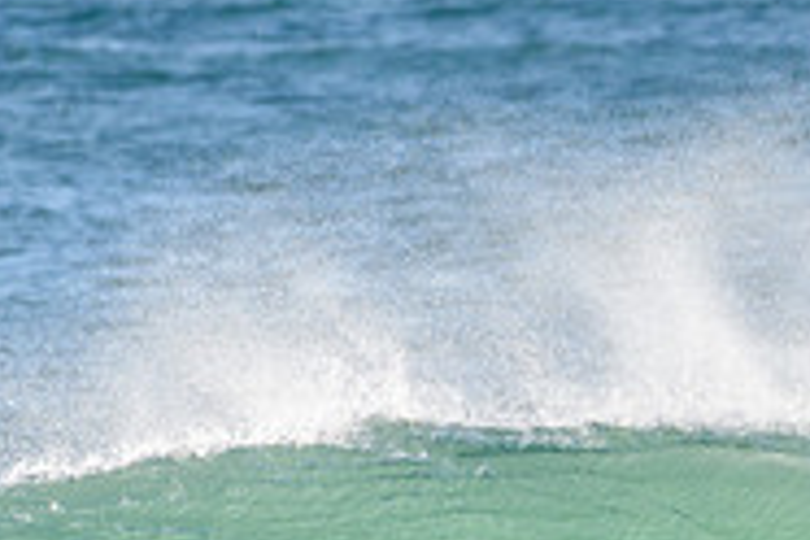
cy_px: 490
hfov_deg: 1.1
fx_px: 42634
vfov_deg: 0.7
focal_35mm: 1895
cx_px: 917
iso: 180
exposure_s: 1/1250
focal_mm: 500
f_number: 5.6
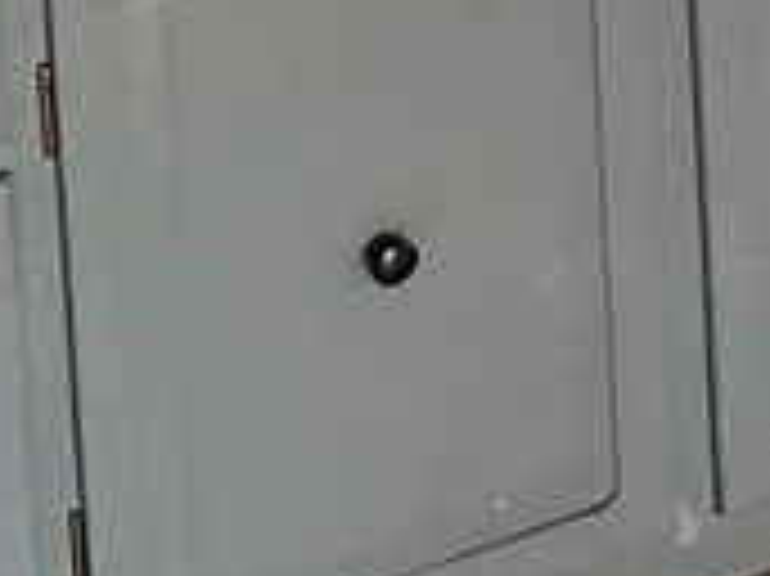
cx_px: 1454
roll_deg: +1.7
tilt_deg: -8.3
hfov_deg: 11.6
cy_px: -1022
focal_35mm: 156
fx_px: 3468
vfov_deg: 8.3
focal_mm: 5.96
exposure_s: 1/60
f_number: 1.6
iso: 250
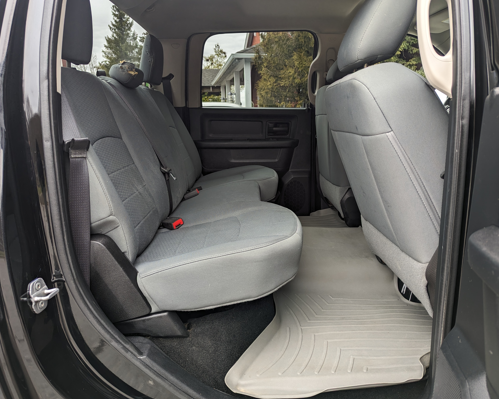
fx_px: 369
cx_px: 250
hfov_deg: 68.1
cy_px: 199
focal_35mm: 25
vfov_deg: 56.8
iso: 43
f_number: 1.85
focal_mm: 6.81
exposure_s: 1/179
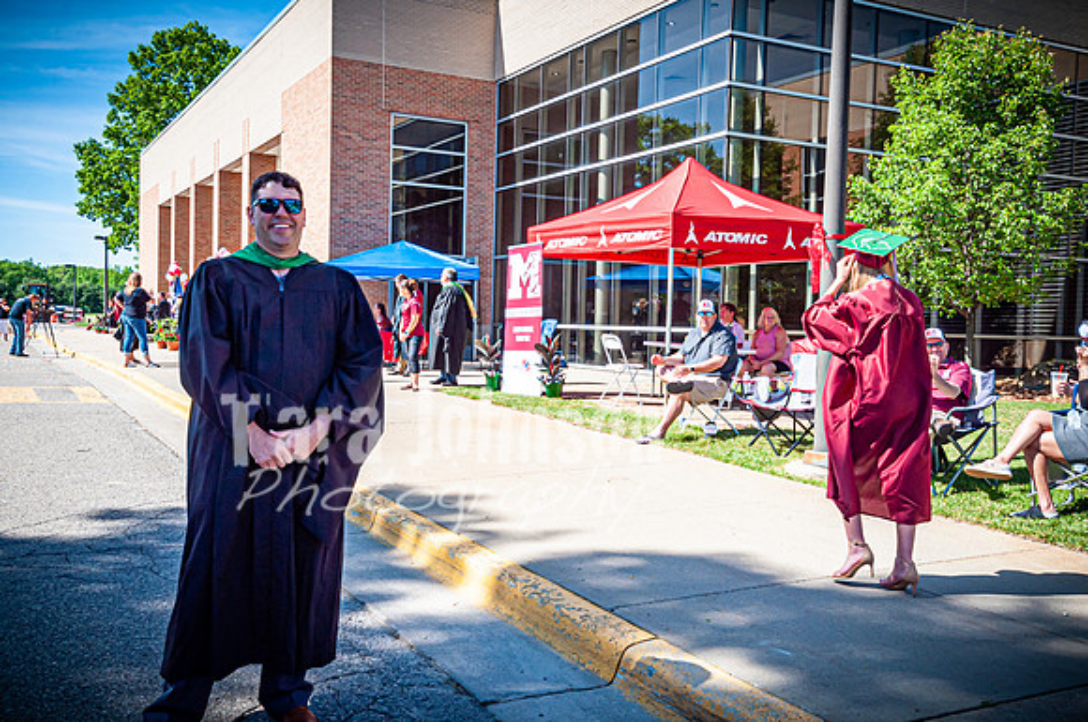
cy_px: 347
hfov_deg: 60.1
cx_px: 523
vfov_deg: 42.0
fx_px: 941
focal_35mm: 31
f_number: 10
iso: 200
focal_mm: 20
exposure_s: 1/400
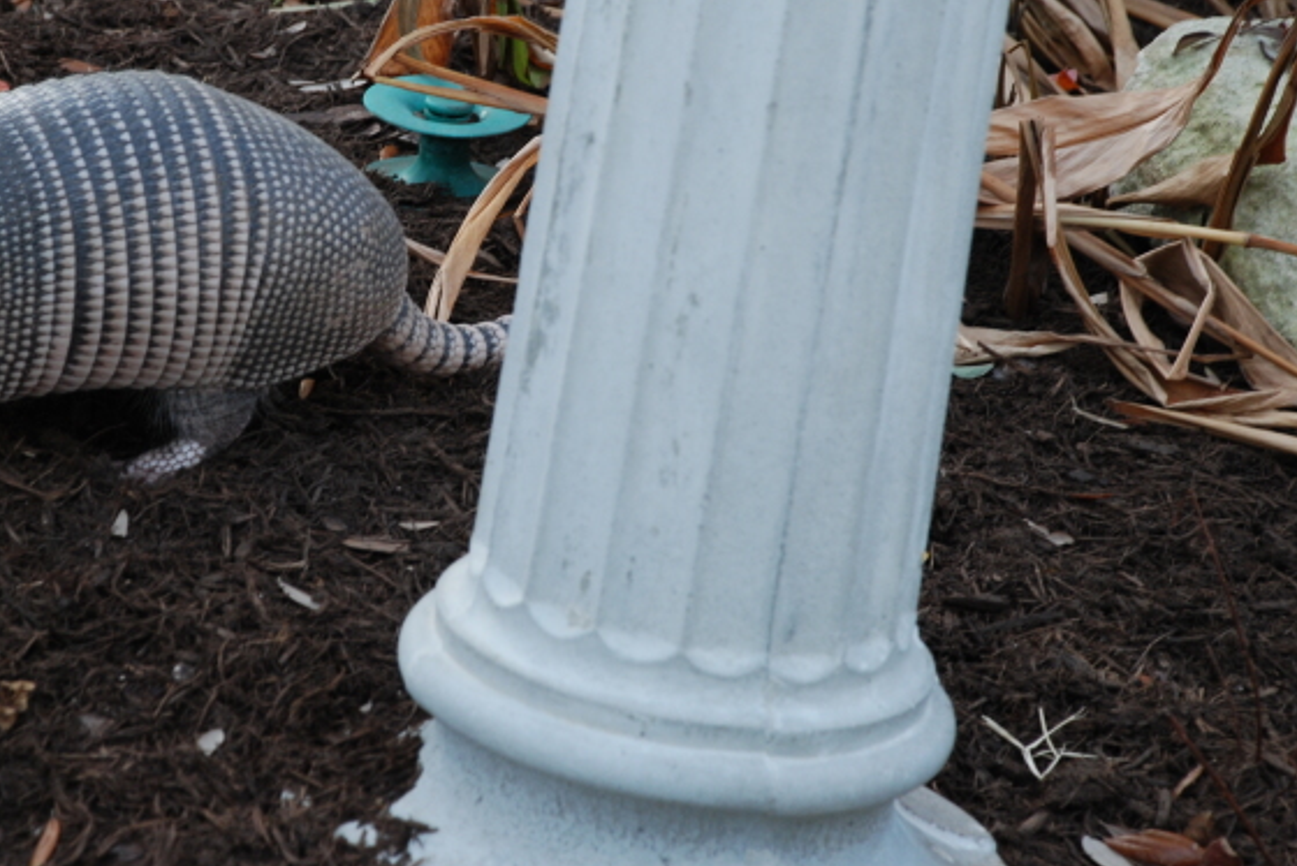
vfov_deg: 7.1
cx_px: 435
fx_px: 6957
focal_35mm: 193
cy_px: 258
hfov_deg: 10.6
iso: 360
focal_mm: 90
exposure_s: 1/125
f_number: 5.6
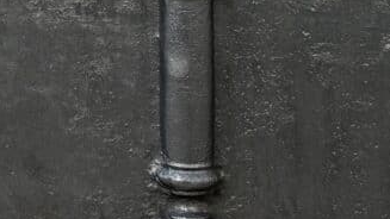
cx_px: -79
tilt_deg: -9.1
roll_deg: -0.6
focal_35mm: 123
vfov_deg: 9.2
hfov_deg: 16.7
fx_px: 1272
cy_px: -233
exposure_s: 1/50
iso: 125
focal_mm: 6.76
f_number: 1.78
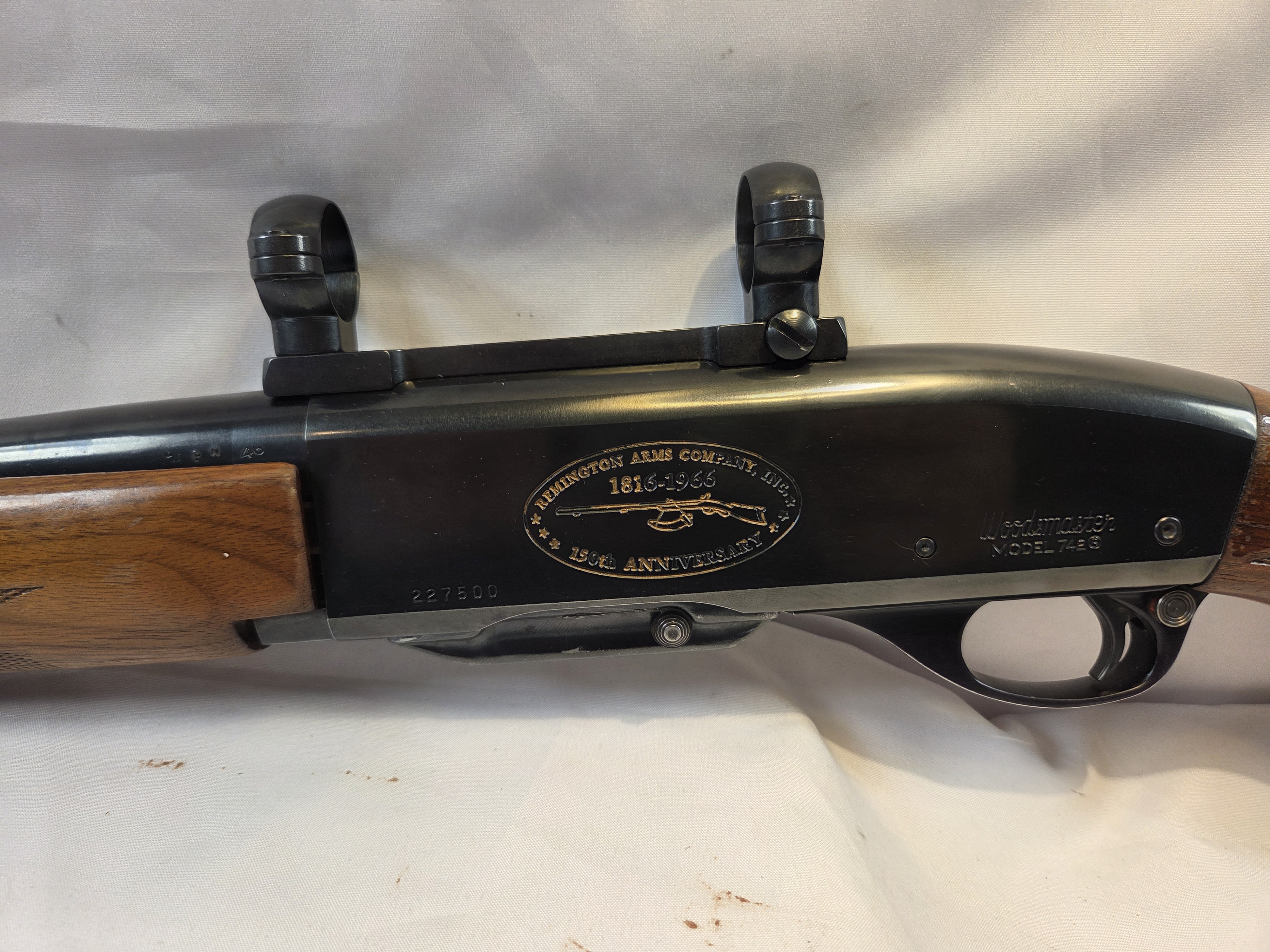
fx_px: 844
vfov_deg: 58.9
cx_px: 635
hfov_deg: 73.9
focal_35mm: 23
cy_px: 476
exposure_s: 1/120
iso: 25
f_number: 1.8
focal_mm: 5.4
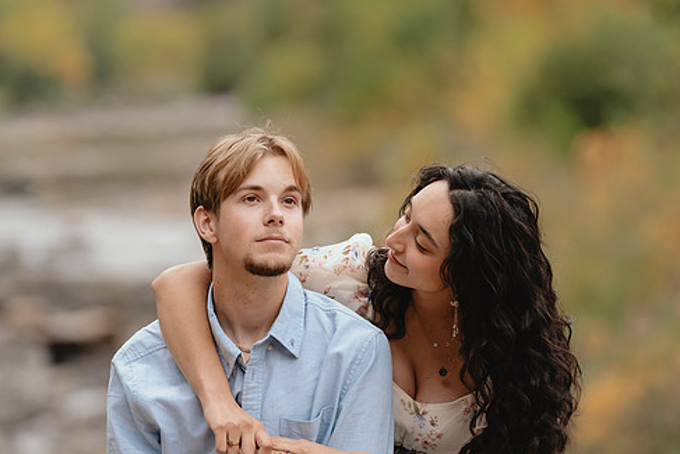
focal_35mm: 238
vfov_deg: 5.8
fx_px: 4497
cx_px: 303
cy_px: 192
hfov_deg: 8.6
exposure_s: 1/250
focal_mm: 200
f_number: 3.5
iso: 320
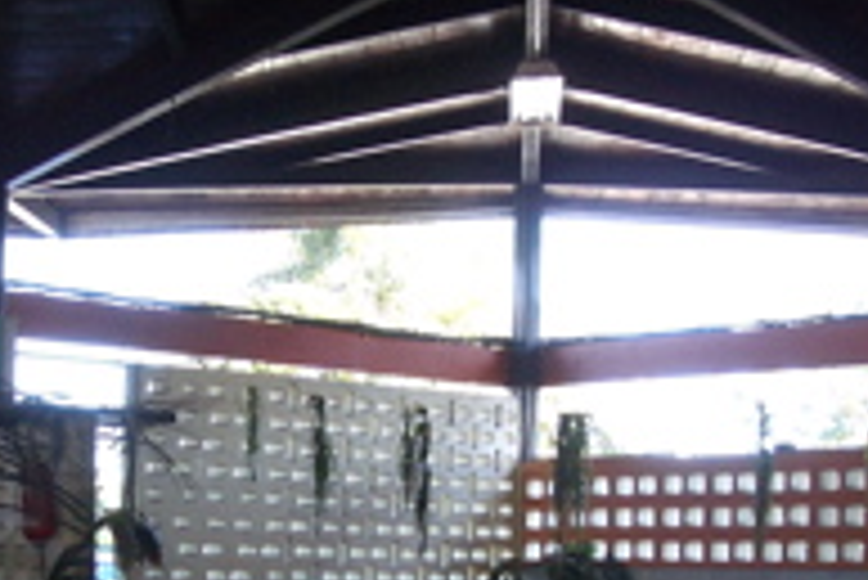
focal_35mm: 83
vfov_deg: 16.3
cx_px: 333
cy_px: 522
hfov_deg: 24.4
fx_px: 2003
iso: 100
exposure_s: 1/80
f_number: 2.6
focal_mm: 5.8
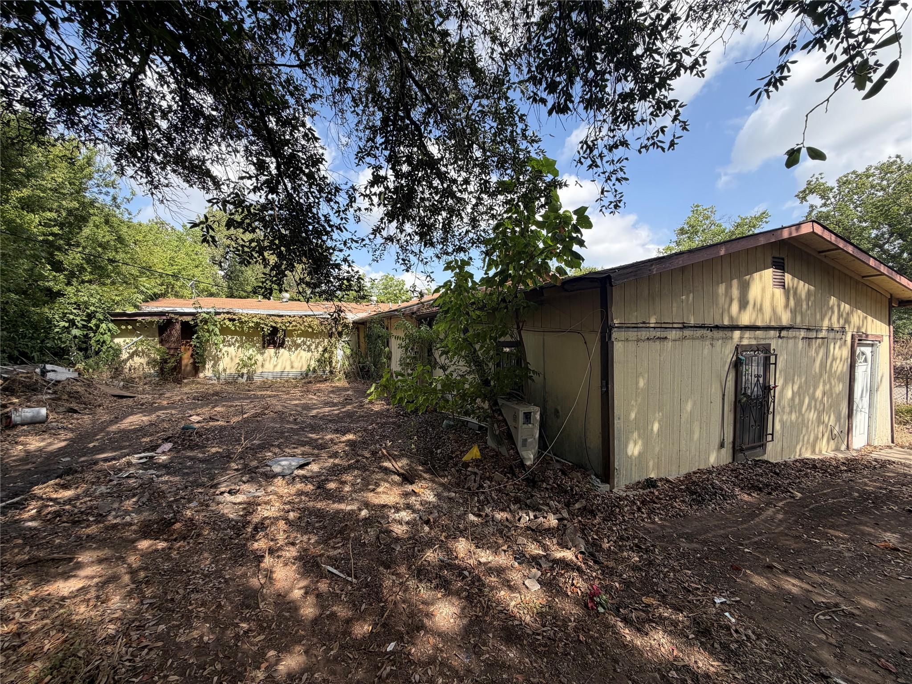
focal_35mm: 14
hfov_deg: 102.1
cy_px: 342
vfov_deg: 85.7
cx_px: 456
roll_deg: +0.9
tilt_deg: -1.2
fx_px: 369
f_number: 2.2
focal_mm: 2.22
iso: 40
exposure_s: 1/522
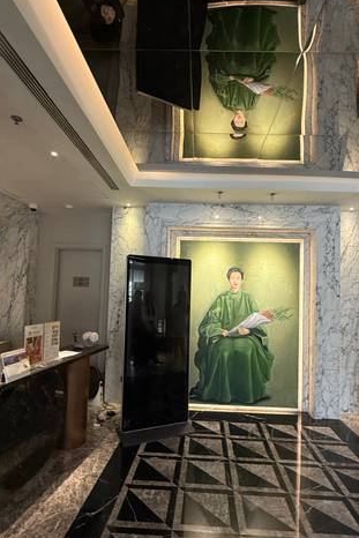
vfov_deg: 83.9
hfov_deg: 61.9
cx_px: 193
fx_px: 299
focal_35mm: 20
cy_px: 282
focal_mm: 2.22
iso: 250
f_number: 2.2
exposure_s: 1/50
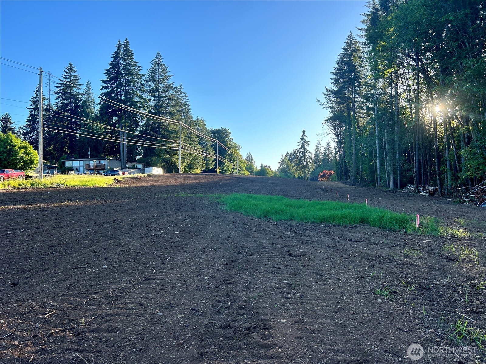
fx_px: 365
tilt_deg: +2.6
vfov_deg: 53.1
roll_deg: +1.2
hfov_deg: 67.3
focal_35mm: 26
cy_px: 182
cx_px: 243
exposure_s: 1/1575
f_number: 1.5
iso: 50
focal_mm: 5.7
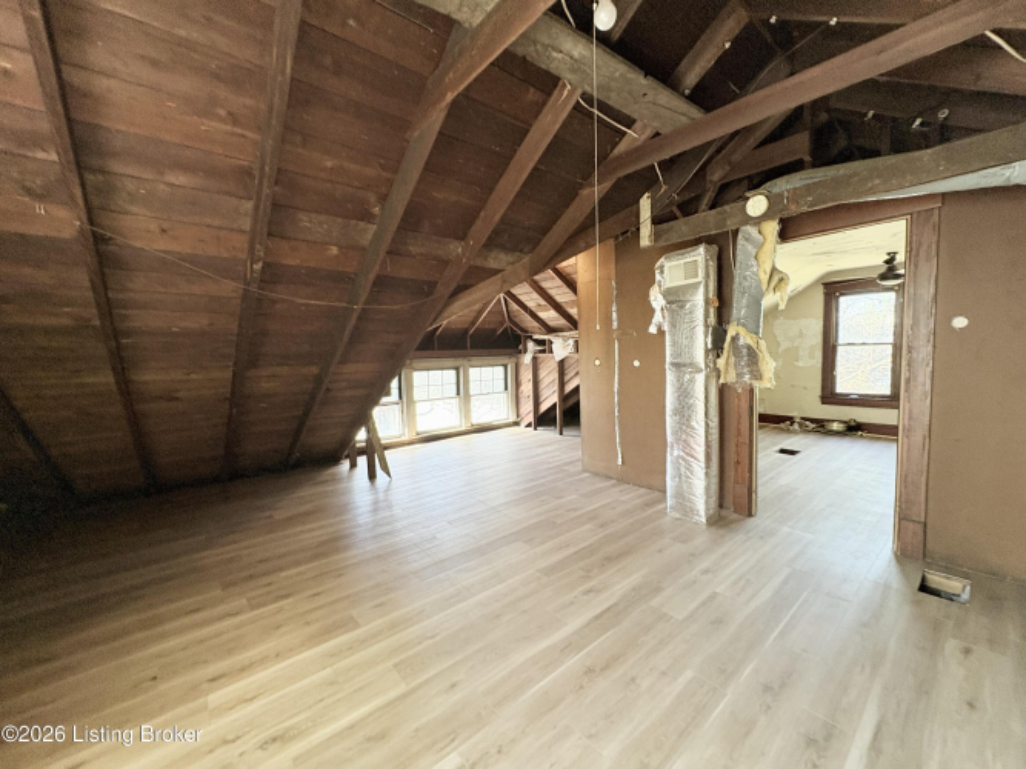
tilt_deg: -5.6
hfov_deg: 102.1
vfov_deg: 85.7
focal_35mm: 14
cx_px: 513
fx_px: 415
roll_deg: +1.4
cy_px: 384
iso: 320
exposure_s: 1/60
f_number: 2.2
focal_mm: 2.22
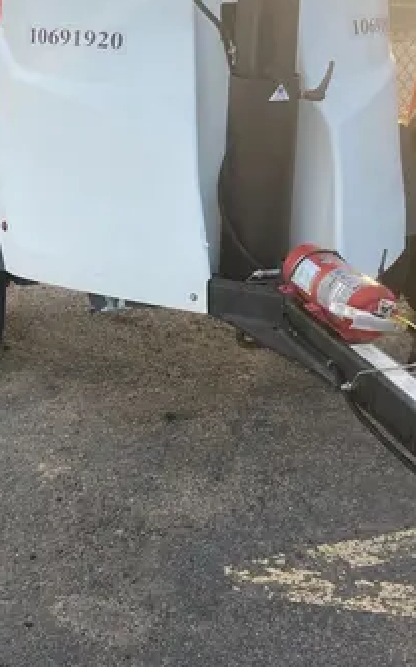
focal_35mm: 66
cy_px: 326
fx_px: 1198
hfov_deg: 19.4
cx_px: 53
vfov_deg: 31.1
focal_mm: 3.99
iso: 20
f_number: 1.8
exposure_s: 1/128
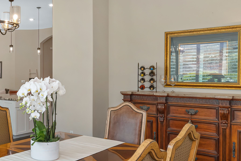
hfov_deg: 42.9
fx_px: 274
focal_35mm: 41
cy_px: 85
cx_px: 19
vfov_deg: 32.6
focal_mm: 14
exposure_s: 1/60
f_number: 6.3
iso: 640
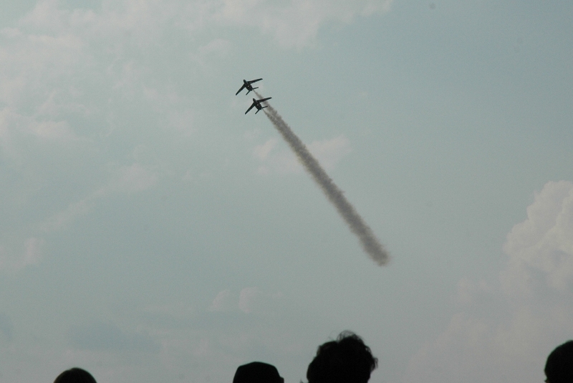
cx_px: 286
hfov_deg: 19.4
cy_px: 192
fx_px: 1672
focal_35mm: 105
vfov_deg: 13.1
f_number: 13
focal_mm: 70
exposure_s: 1/640
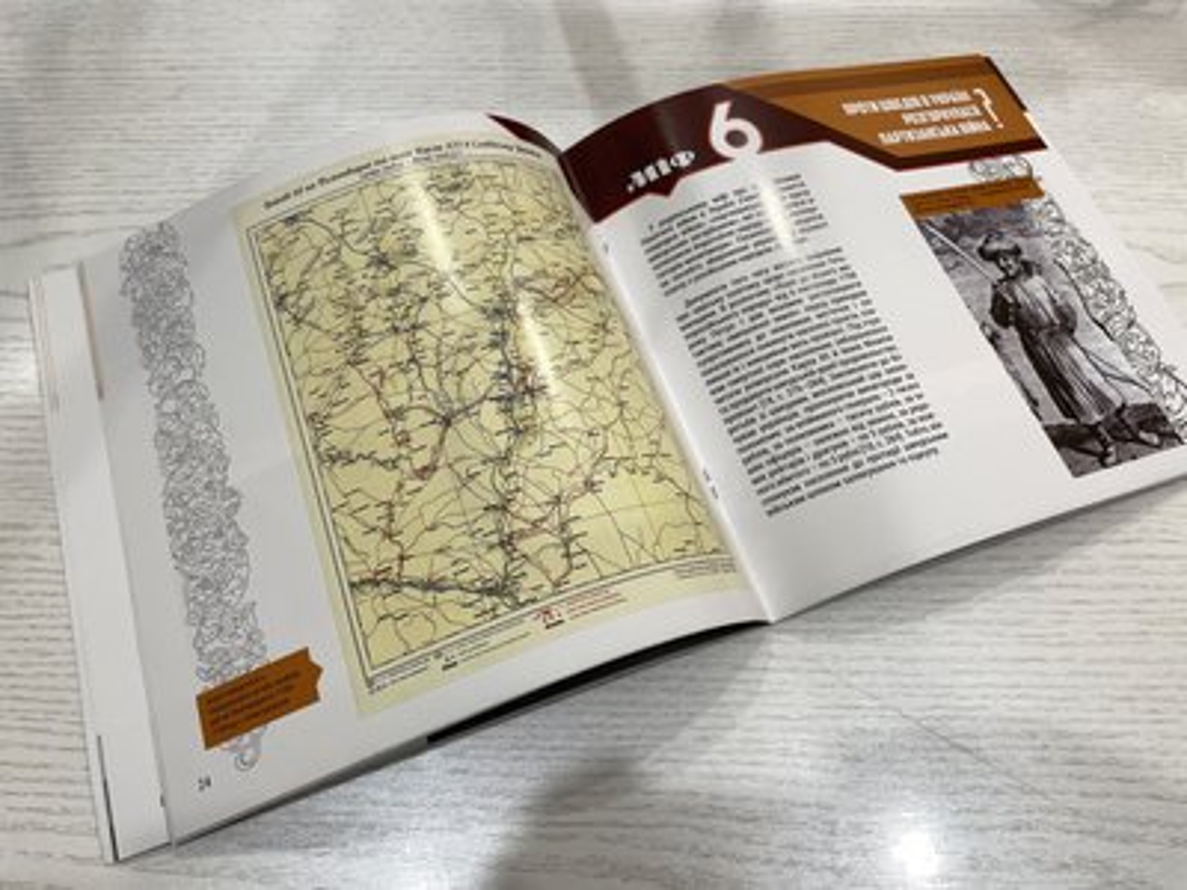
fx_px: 892
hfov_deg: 67.3
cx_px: 594
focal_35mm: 26
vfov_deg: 53.1
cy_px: 445
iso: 100
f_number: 1.6
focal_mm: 4.2
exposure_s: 1/120
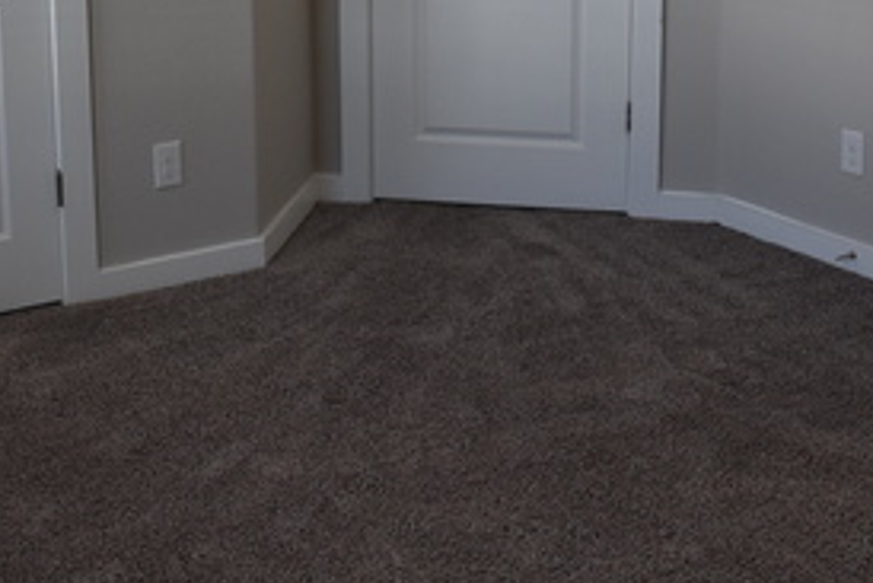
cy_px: -64
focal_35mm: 63
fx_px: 1528
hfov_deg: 31.9
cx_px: 449
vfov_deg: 20.5
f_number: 4.5
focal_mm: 18
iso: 400
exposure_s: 1/80
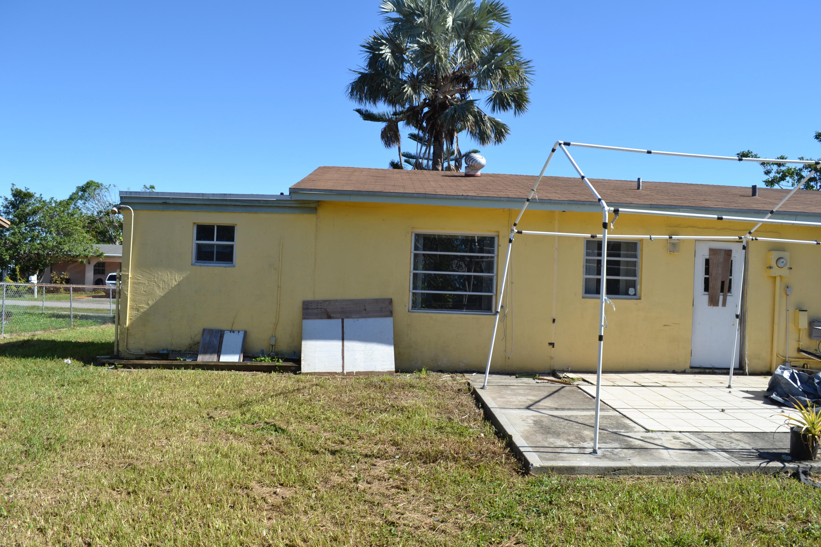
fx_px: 616
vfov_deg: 47.9
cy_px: 274
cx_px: 410
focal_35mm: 27
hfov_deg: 67.4
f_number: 8
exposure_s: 1/250
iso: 100
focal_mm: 18
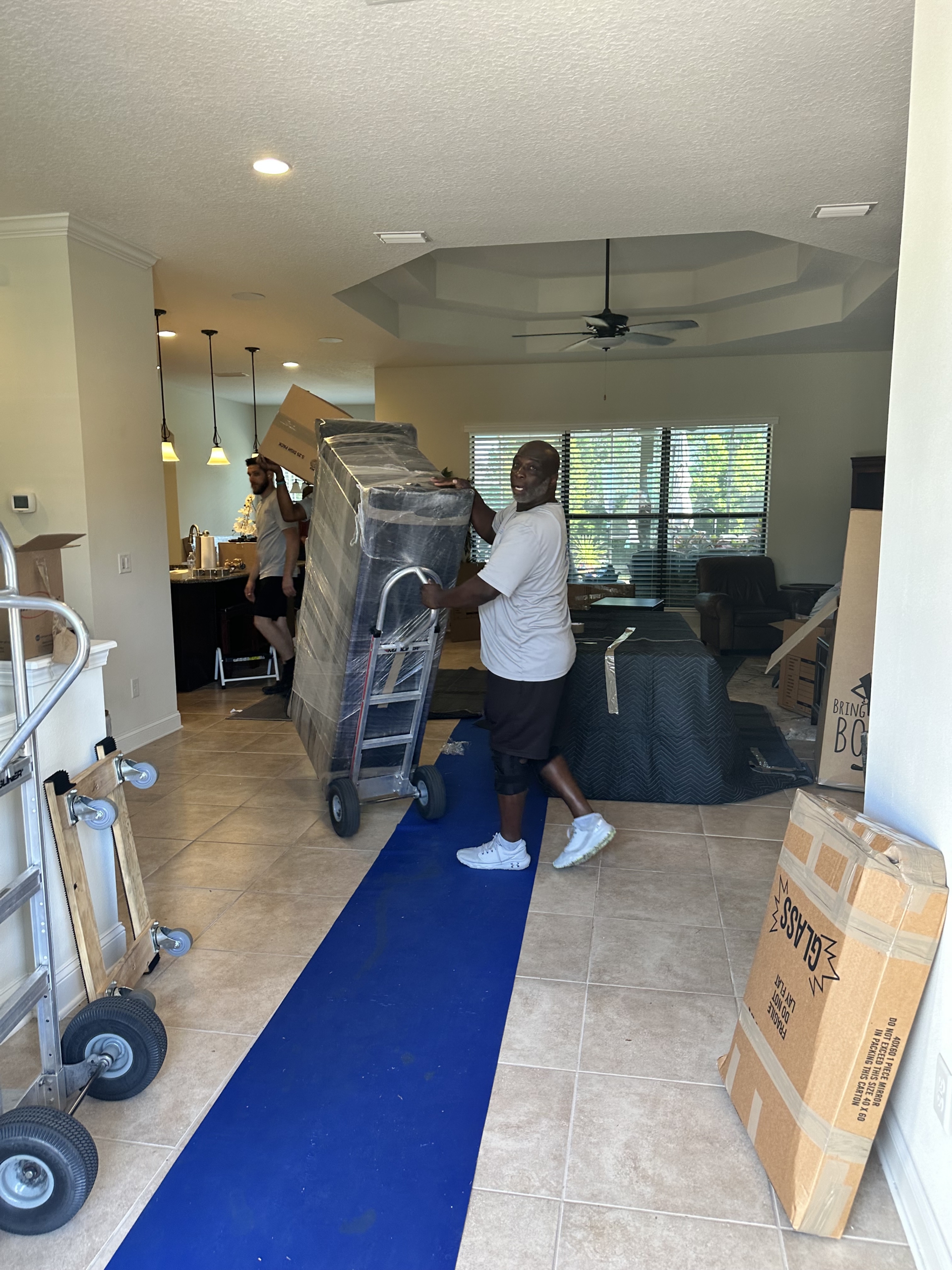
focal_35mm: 24
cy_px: 635
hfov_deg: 56.8
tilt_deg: -8.9
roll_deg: -0.9
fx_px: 880
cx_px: 476
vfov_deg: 71.6
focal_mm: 6.86
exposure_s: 1/60
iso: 160
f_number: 1.78
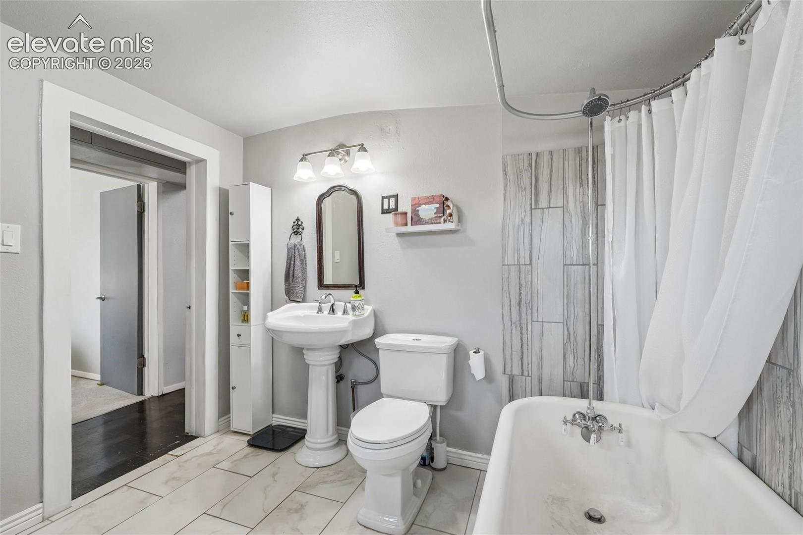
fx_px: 335
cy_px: 268
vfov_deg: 77.3
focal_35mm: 15
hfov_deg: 100.4
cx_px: 402
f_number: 8
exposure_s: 1/15
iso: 800
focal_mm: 10
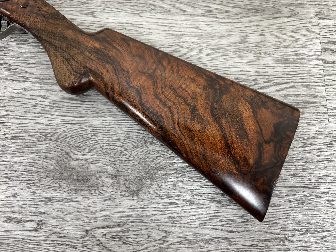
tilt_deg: -79.5
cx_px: 168
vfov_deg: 53.1
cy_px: 126
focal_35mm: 26
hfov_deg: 67.3
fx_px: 252
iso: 160
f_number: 1.6
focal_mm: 5.96
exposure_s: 1/50
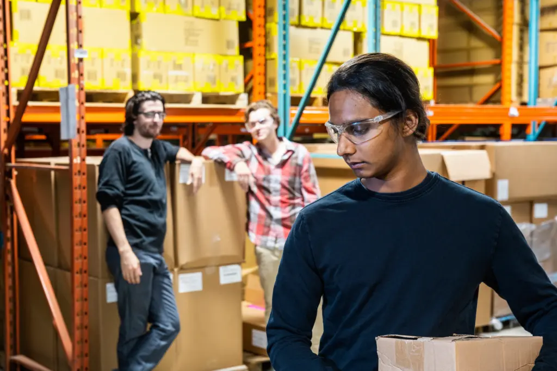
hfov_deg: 36.2
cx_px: 278
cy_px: 186
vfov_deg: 24.6
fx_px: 851
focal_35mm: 55
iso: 1250
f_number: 7.1
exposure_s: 1/13
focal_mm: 55
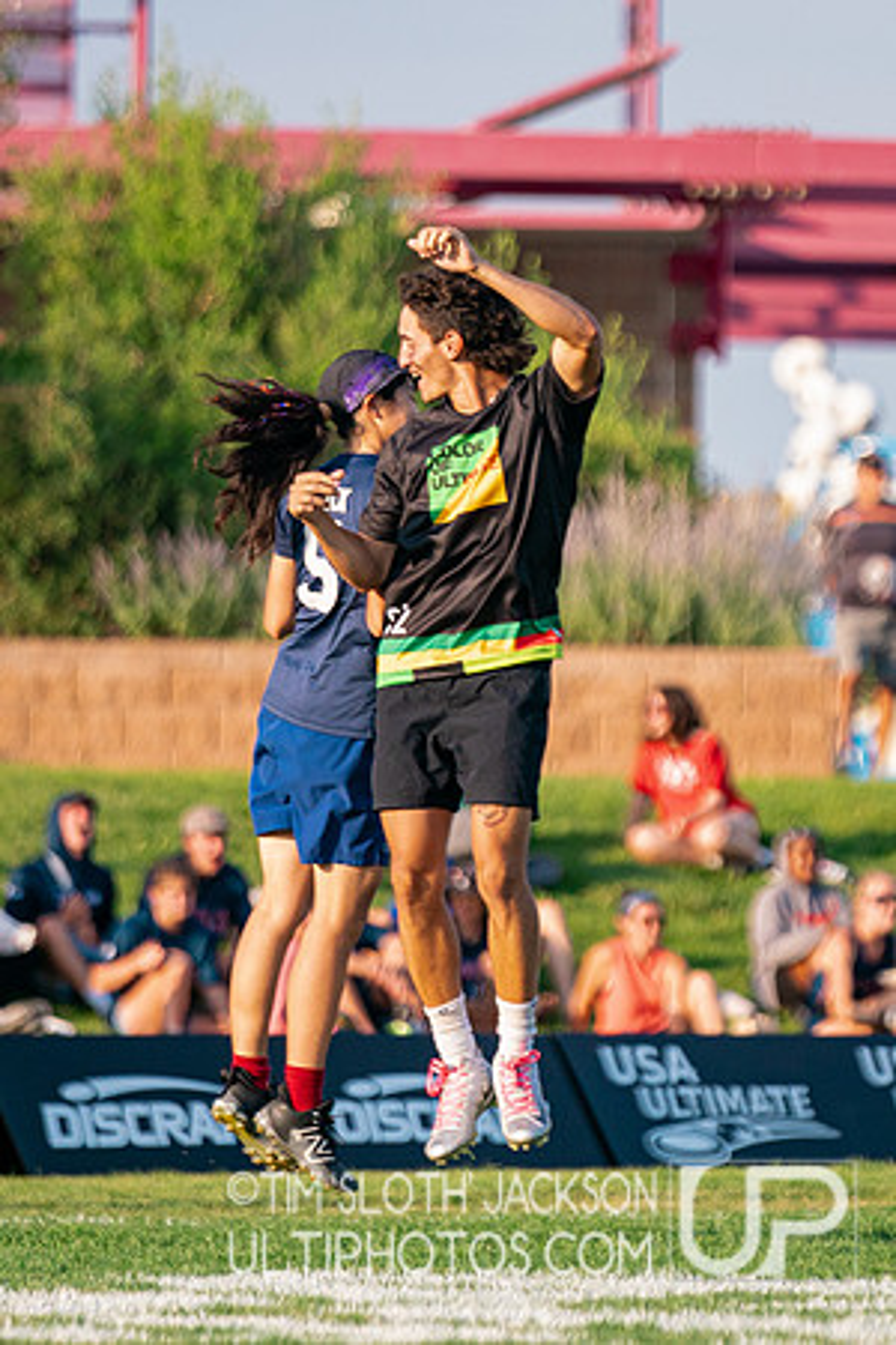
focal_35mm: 394
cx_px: 736
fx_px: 14700
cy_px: 507
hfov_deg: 3.5
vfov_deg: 5.2
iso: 500
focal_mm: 200
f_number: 2.8
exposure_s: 1/4000
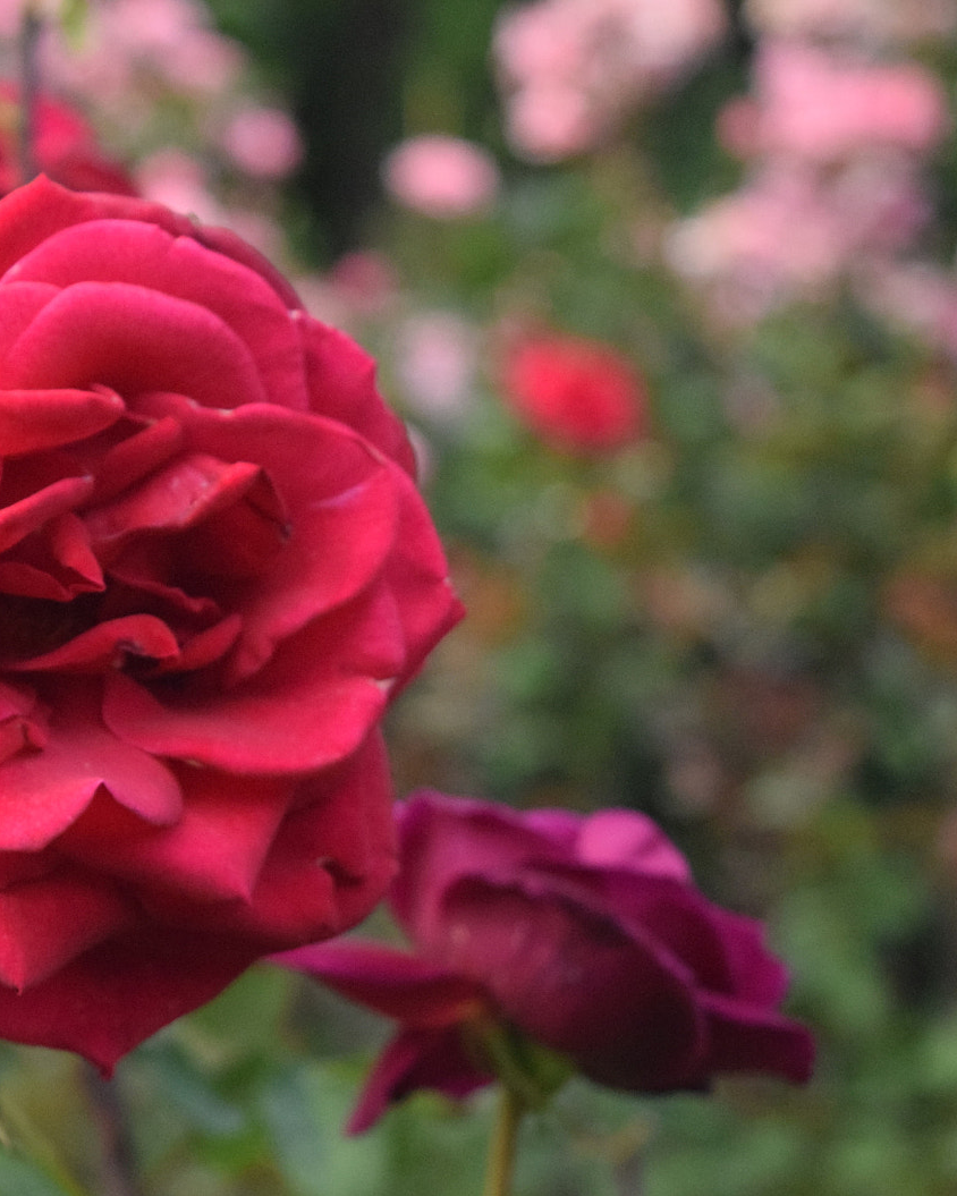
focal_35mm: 111
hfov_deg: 13.8
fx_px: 3930
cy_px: 595
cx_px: 169
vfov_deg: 17.3
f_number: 5.6
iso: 4000
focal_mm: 52
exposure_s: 1/4000
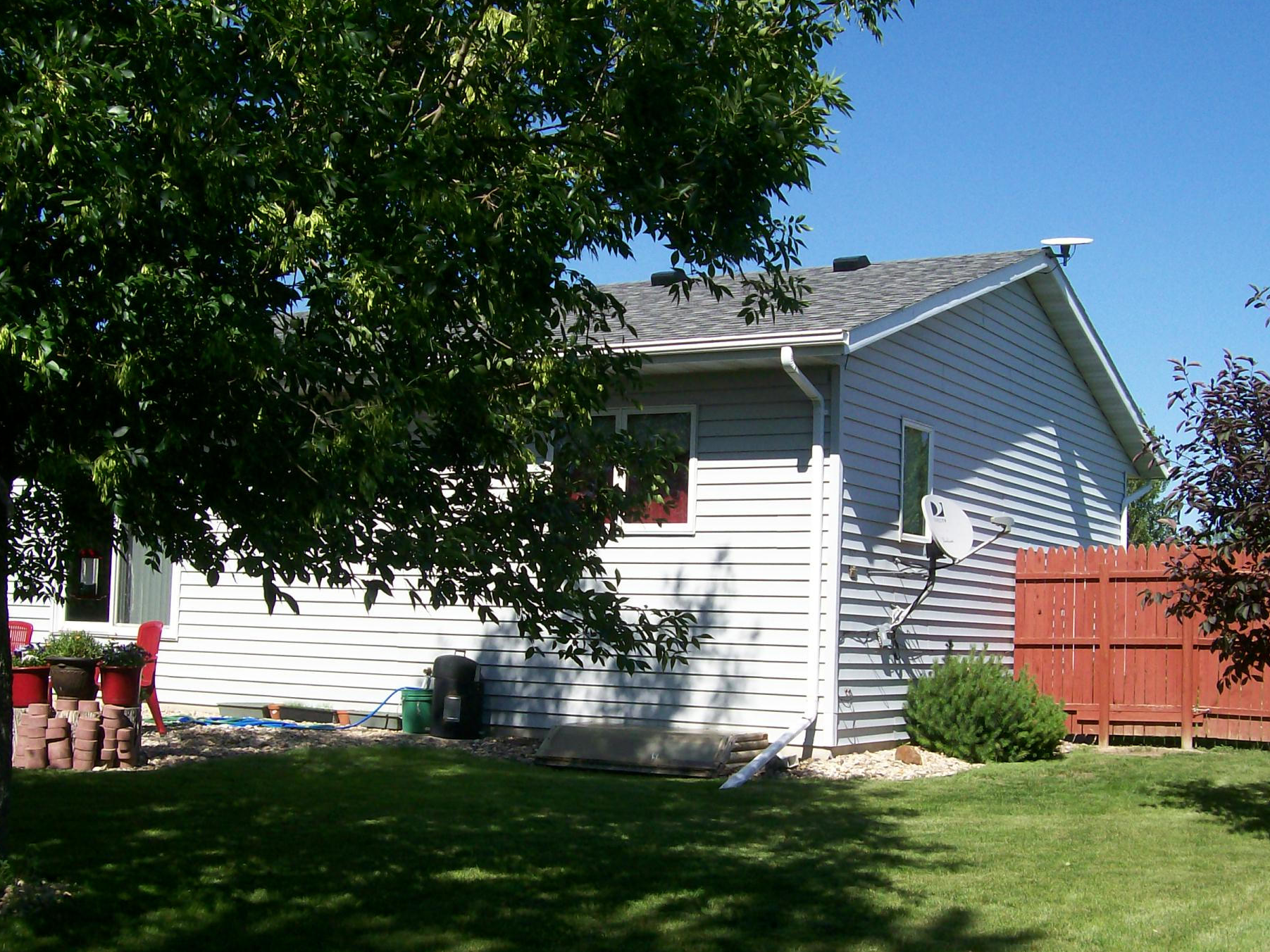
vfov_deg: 31.5
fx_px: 1688
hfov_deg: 41.2
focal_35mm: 46
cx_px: 633
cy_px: 528
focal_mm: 6
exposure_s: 1/524
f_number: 4.8
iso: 80
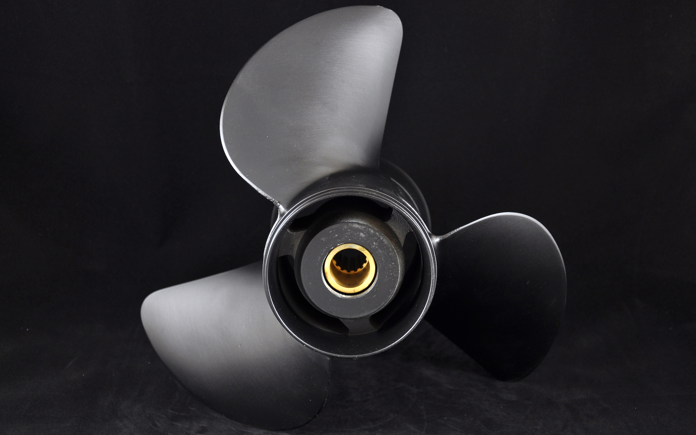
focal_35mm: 54
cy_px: 218
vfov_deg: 24.2
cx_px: 348
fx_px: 1015
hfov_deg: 37.8
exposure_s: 1/6
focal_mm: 35
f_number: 4.5
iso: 200
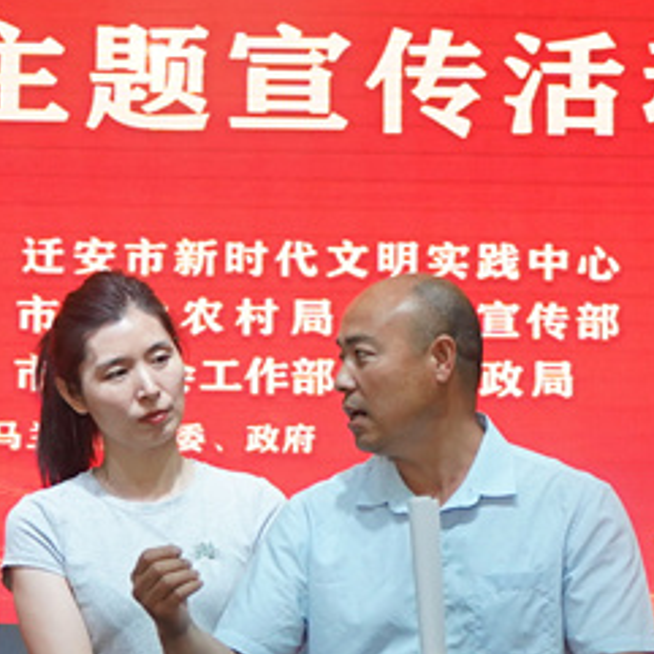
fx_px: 3163
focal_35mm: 148
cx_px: 263
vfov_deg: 11.8
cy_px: 147
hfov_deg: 11.8
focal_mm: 28
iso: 1000
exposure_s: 1/160
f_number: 3.2
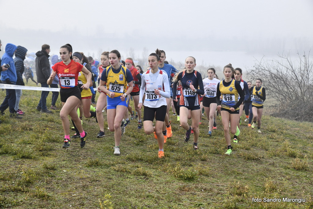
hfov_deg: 34.5
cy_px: 104
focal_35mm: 58
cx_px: 156
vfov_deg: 23.4
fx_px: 504
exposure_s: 1/800
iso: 800
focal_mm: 58
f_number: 8
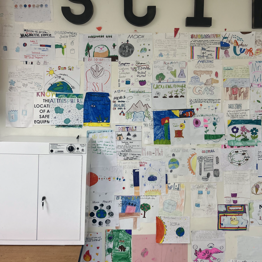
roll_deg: -1.1
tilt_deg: -3.2
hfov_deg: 52.5
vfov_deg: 52.2
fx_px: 265
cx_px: 131
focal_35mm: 31
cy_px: 107
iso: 100
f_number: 1.5
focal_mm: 5.7
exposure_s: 1/120
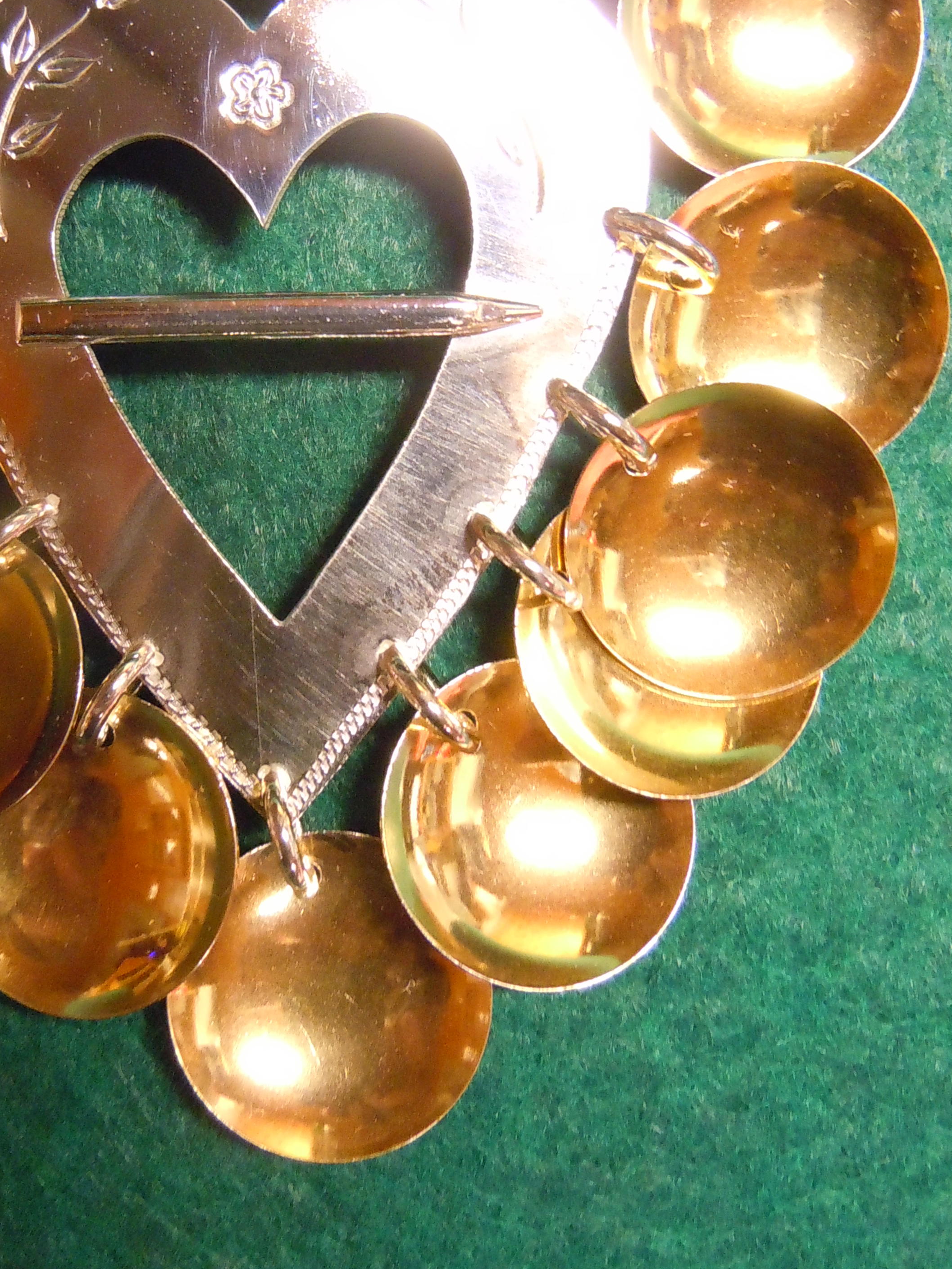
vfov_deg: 40.8
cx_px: 239
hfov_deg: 31.0
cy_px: 448
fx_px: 1687
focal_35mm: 46
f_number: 3.5
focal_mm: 5.4
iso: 800
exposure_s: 1/15
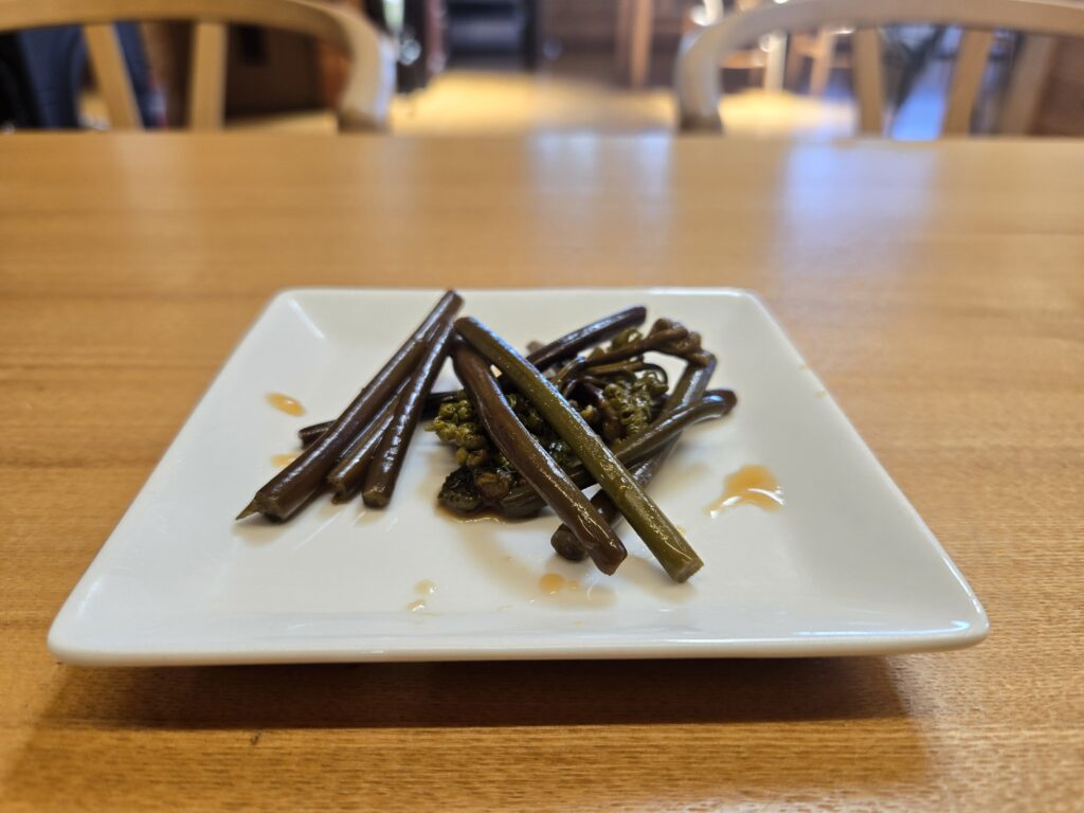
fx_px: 720
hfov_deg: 73.9
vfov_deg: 58.9
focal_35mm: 23
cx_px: 542
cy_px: 406
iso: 80
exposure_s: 1/120
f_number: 1.8
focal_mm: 5.4
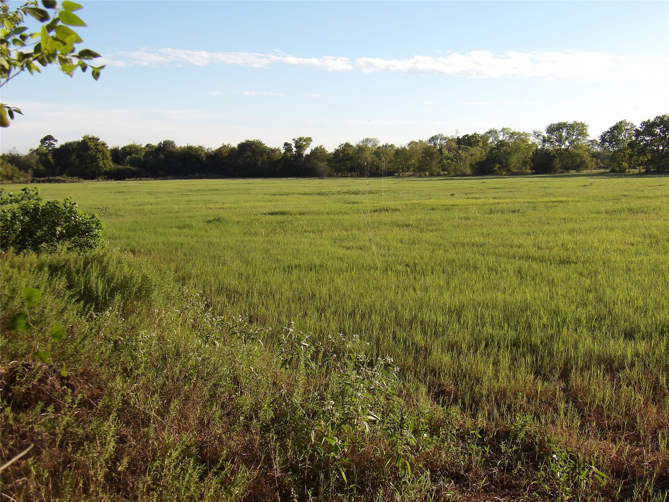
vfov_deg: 31.5
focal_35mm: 46
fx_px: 889
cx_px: 334
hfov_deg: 41.2
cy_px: 251
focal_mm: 8.2
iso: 100
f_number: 3.8
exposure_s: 1/390
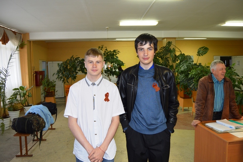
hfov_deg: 67.4
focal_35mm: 27
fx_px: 182
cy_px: 81
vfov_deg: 47.9
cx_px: 122
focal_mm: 18
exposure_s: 1/80
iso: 400
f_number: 4
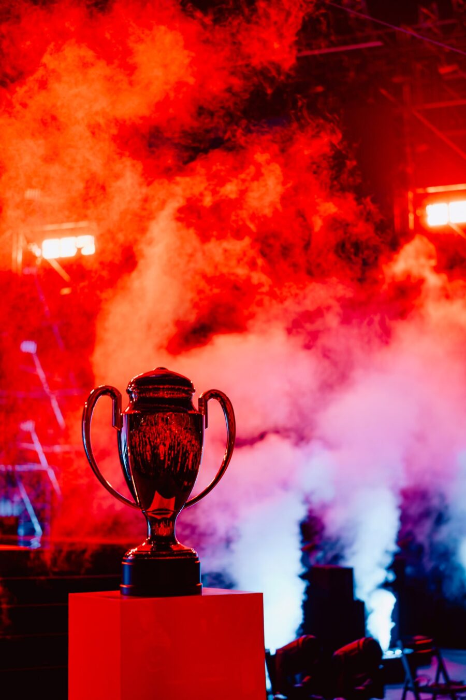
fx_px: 971
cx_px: 233
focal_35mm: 50
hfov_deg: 27.0
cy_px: 350
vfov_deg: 39.6
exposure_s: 1/100
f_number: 1.4
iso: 100
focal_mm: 50
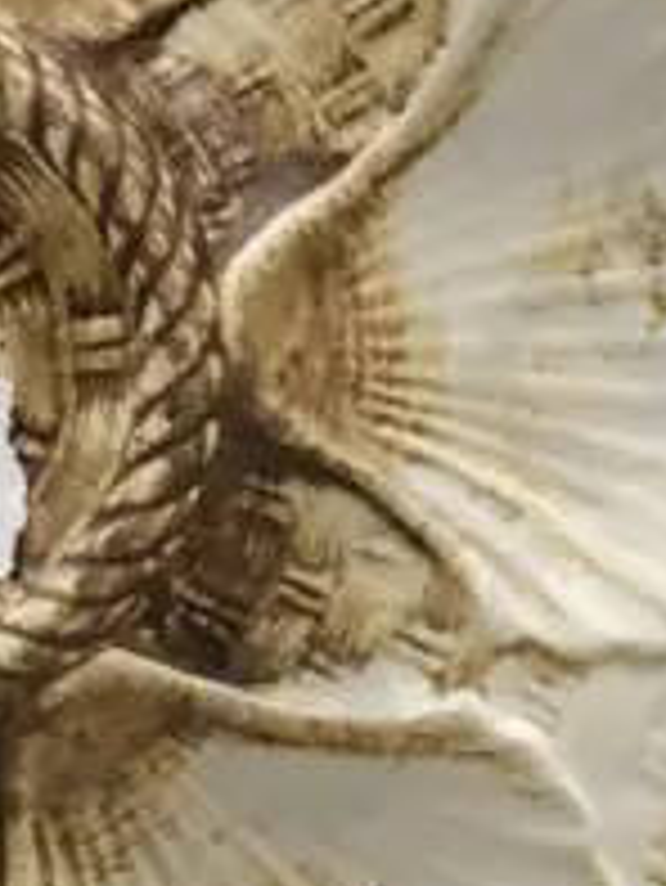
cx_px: 27
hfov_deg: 5.0
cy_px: 1097
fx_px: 7585
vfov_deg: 6.6
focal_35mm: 296
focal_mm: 6.6
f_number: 2.8
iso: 25
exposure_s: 1/100
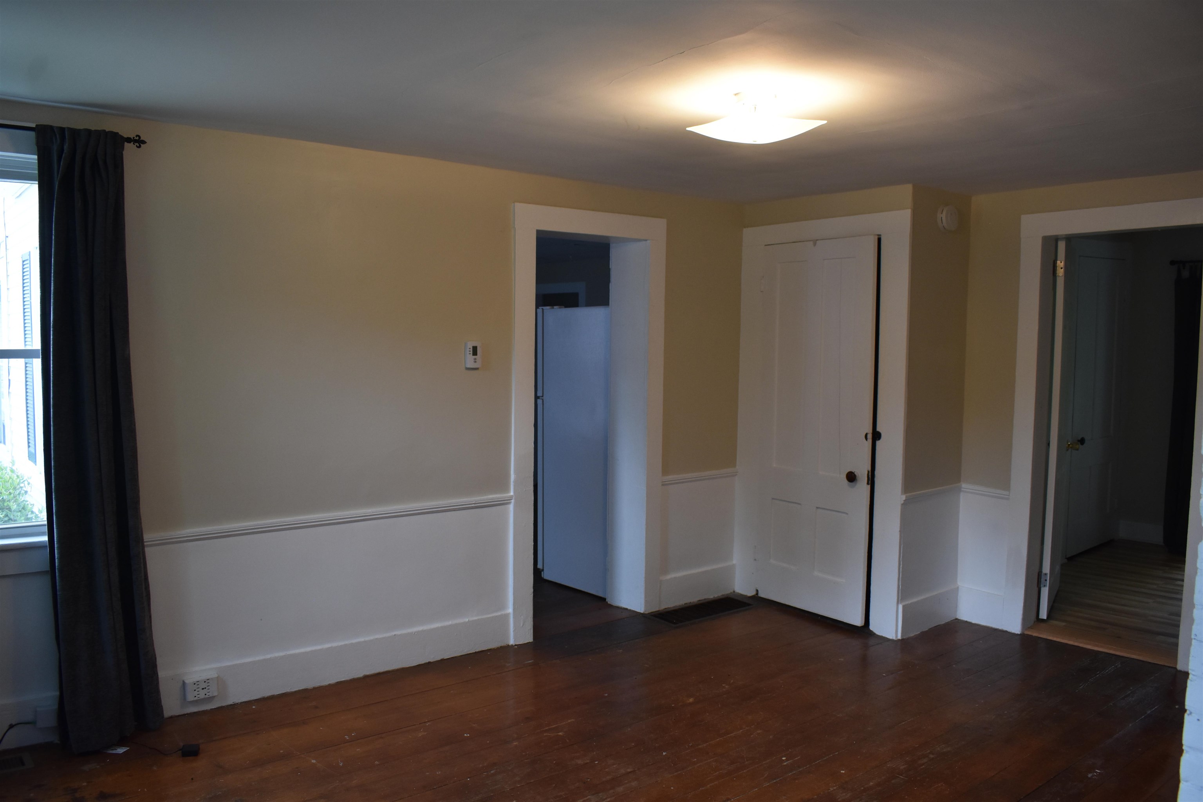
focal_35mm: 27
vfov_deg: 47.9
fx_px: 902
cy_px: 401
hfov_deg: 67.4
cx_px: 602
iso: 800
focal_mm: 18
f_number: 5.6
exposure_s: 1/125
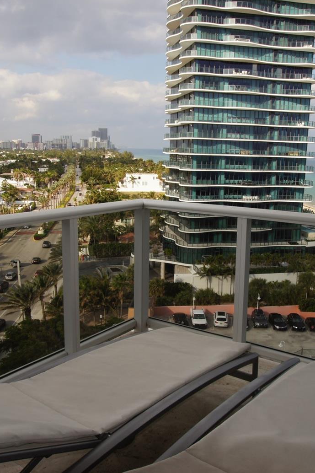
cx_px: 187
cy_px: 232
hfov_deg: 37.9
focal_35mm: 35
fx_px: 457
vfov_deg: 54.7
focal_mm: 15
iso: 100
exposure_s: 1/80
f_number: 14
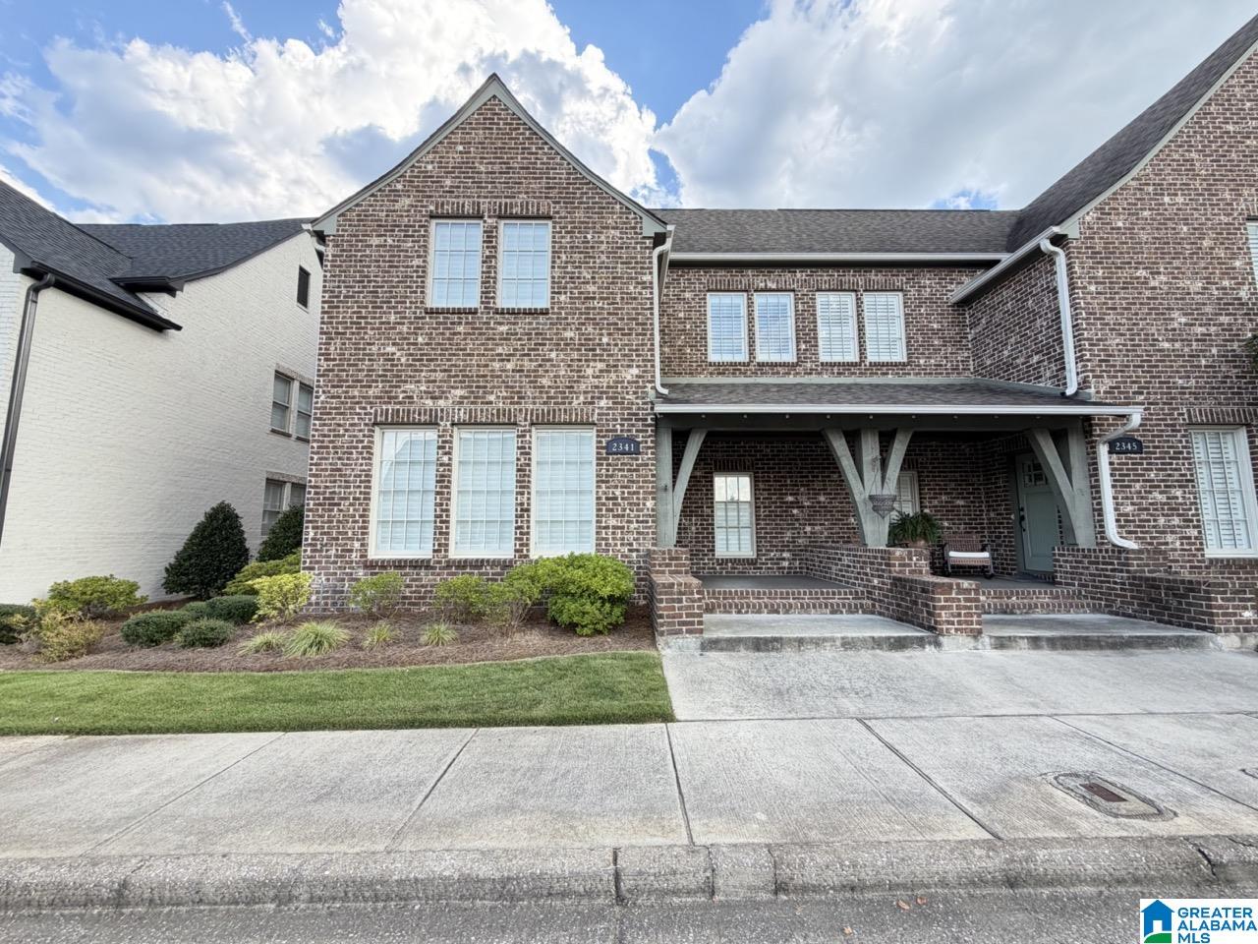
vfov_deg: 85.7
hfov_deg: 102.1
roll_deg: +0.5
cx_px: 629
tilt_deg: +6.7
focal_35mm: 14
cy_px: 472
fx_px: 509
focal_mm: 2.22
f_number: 2.2
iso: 50
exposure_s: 1/192
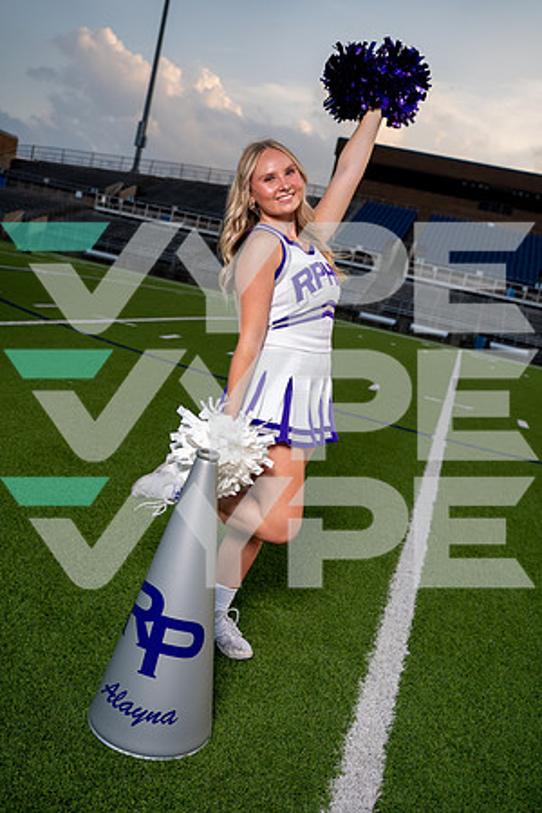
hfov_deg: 37.9
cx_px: 271
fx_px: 790
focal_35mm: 35
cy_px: 406
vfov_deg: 54.4
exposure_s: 1/250
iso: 400
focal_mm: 35
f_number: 4
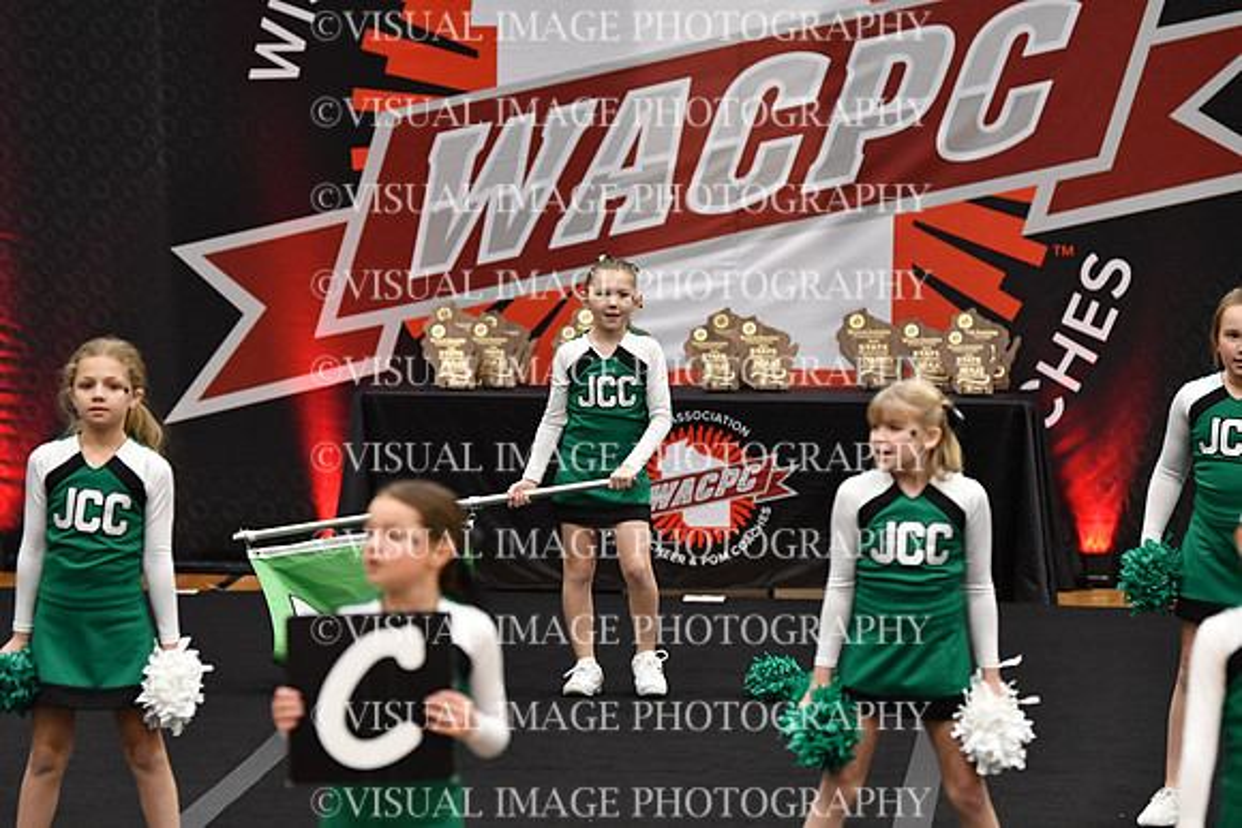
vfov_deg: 6.8
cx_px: 621
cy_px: 414
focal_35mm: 202
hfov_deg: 10.2
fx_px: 6970
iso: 4000
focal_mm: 135
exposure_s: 1/800
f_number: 2.8
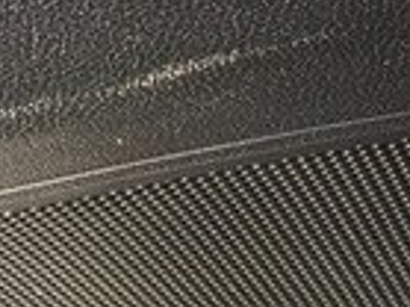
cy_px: -220
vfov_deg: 10.2
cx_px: -91
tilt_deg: -38.8
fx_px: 1633
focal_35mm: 138
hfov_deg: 13.9
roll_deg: -5.0
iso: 32
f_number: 2.2
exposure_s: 1/33
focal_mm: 4.15
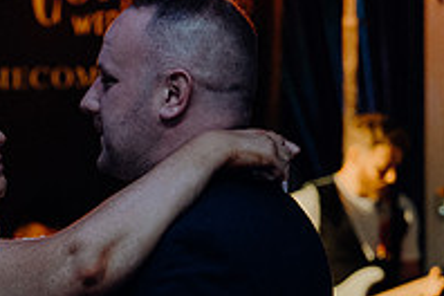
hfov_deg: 9.9
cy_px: 344
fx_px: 2528
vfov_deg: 6.7
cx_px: -18
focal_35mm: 205
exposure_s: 1/160
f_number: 3.5
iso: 2500
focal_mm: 70
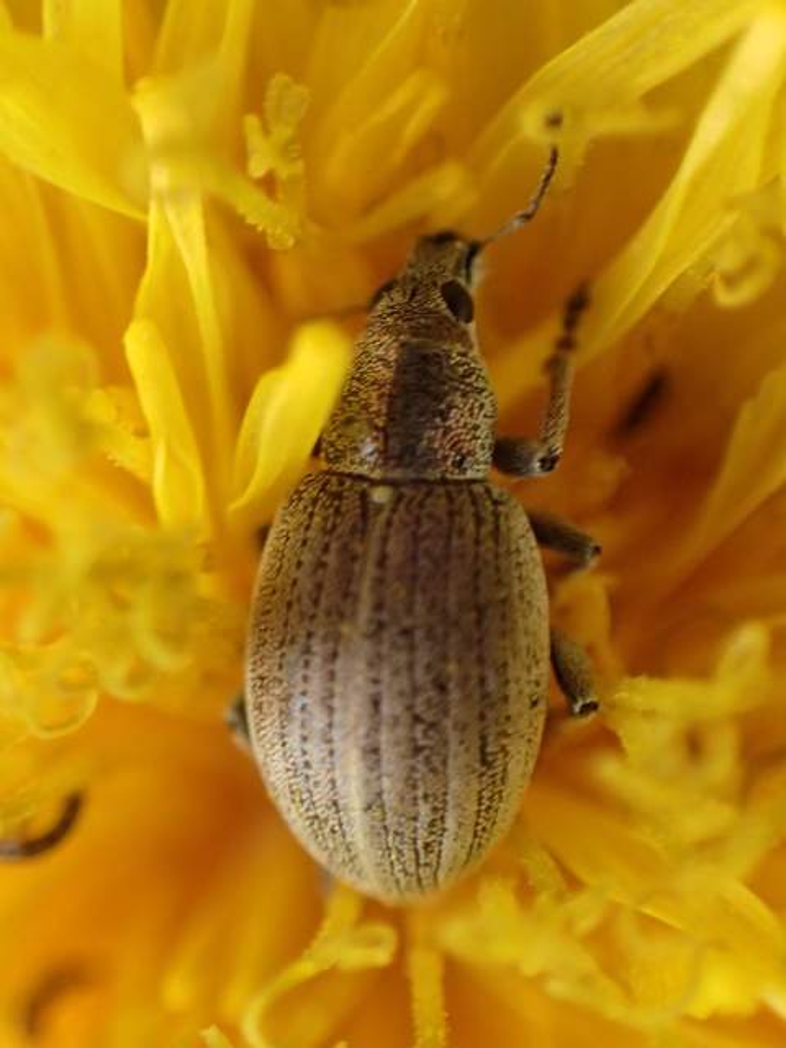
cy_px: 524
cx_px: 393
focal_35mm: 85
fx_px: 2573
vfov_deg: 23.0
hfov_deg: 17.4
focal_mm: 15.41
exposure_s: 1/160
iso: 800
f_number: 4.5
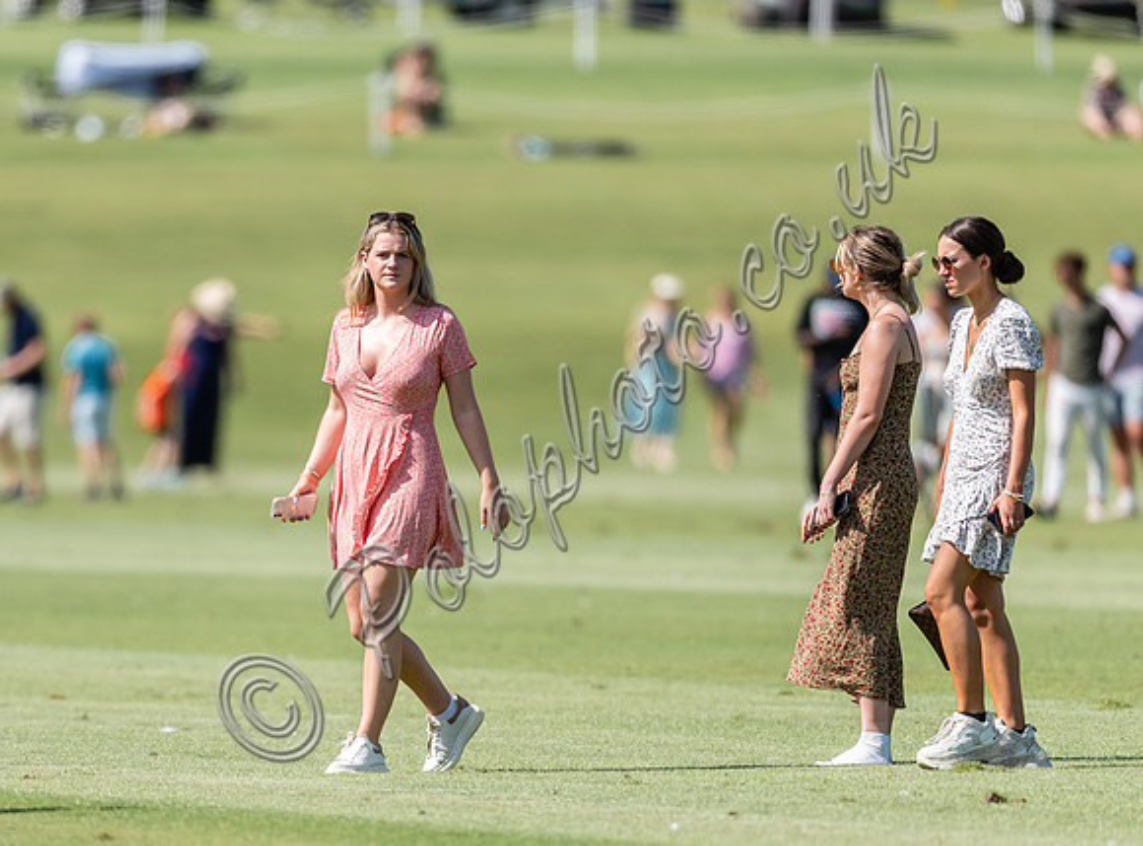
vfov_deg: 1.9
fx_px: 26088
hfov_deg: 2.5
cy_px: 537
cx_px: 328
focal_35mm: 794
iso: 320
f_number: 4
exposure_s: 1/2500
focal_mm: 500
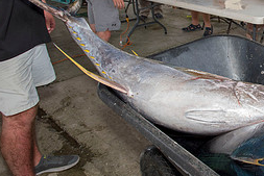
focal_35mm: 39
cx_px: 263
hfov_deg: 42.8
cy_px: 42
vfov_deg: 33.5
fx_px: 286
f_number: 5.6
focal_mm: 17
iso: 250
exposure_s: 1/160
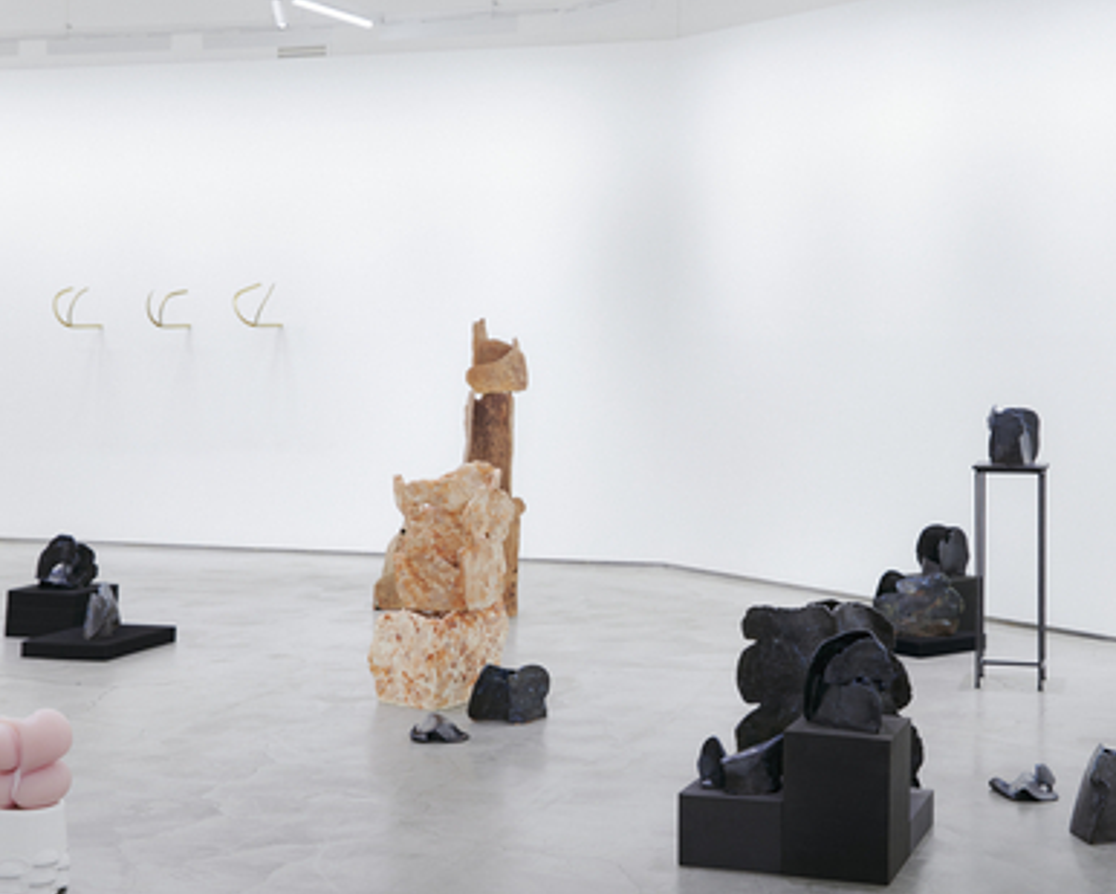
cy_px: 515
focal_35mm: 57
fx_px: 1883
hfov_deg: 32.9
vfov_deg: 26.7
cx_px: 658
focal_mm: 42
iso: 200
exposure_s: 1/30
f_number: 5.6
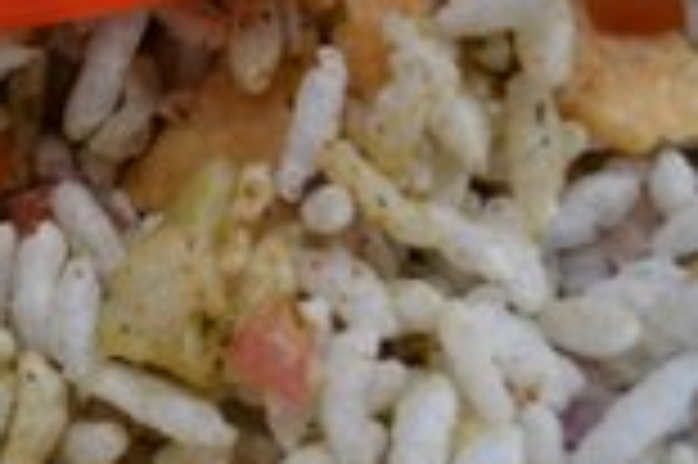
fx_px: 2606
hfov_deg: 14.6
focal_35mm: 135
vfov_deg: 10.1
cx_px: -230
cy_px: 27
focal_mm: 29
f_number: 4.5
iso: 720
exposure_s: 1/60
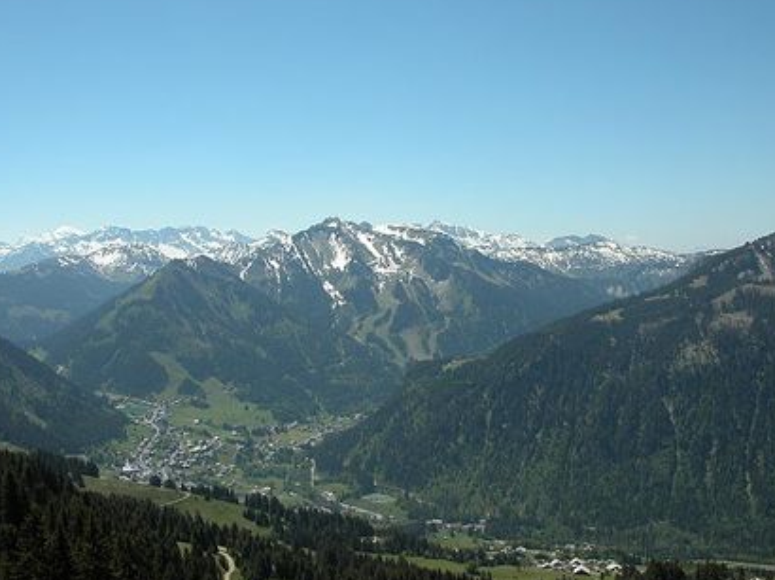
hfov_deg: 45.8
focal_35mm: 41
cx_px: 372
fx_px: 917
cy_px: 312
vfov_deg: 35.1
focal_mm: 8.9
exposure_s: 1/401
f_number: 6.3
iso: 100
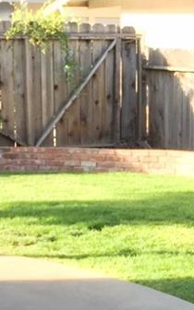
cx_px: 264
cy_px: 212
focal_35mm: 137
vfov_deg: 15.2
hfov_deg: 9.4
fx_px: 1159
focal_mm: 4.15
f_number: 2.2
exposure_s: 1/120
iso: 40
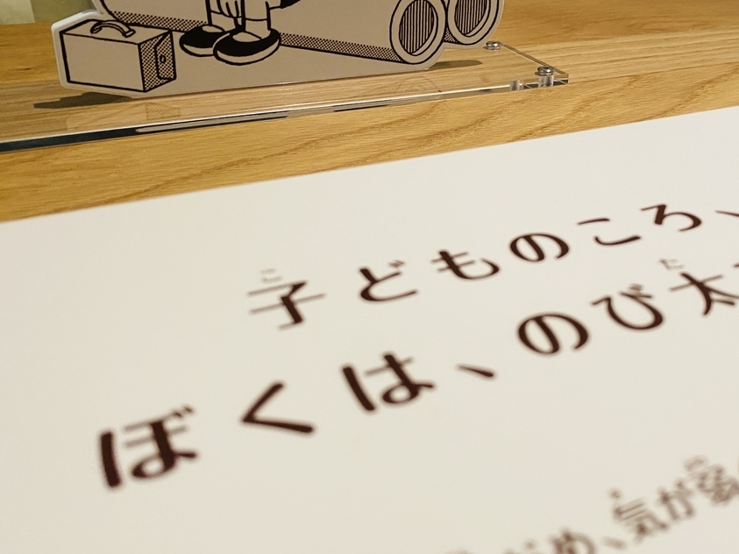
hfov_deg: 49.8
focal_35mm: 37
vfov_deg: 38.4
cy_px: 209
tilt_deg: -27.5
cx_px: 451
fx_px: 790
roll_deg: -2.9
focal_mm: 4.25
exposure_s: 1/30
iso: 500
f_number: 1.8
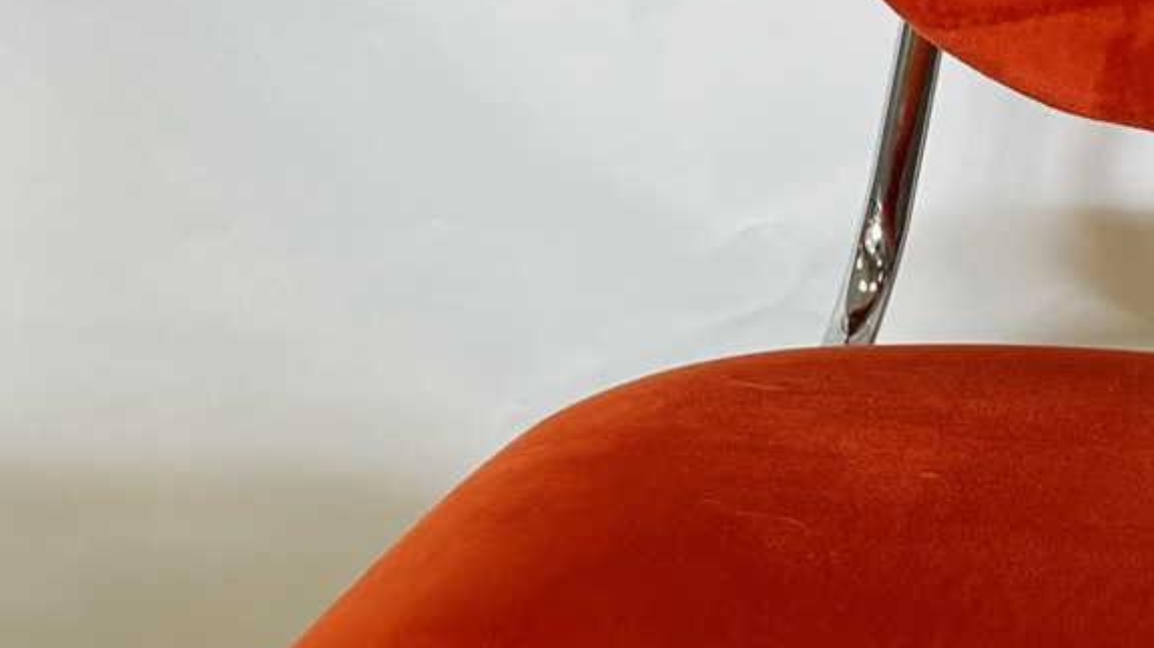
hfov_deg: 20.5
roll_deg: +1.3
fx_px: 3090
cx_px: 1154
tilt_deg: -26.0
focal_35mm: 101
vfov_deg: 11.9
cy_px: 569
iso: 100
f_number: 1.6
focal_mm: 5.1
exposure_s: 1/100
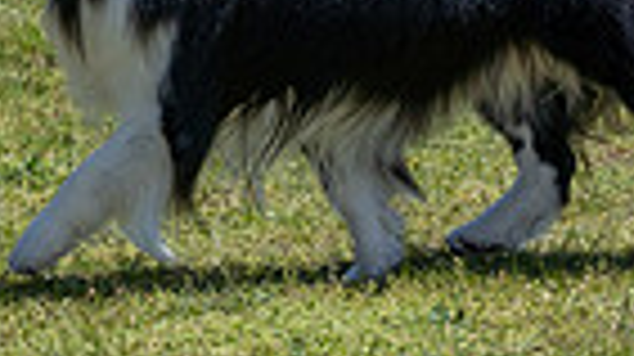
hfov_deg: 7.1
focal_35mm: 302
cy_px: -313
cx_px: 31
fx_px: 5072
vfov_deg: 4.0
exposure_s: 1/1600
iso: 500
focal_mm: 70
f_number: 7.1
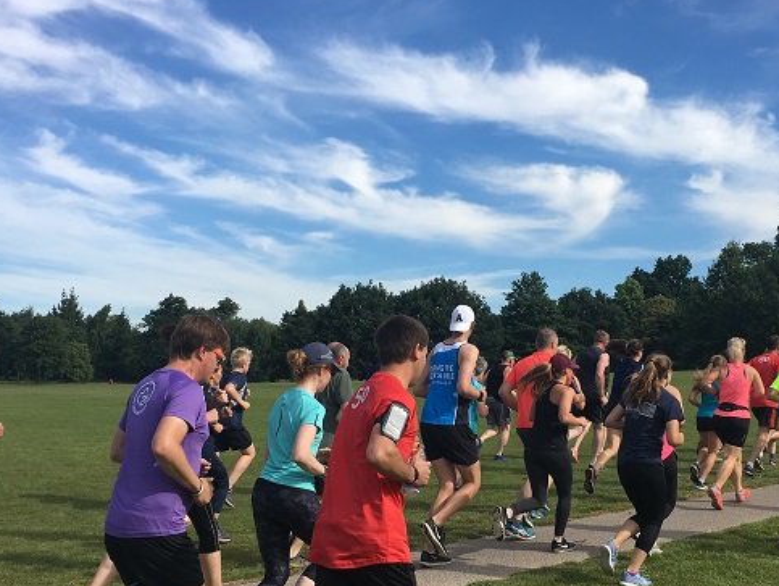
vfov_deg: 30.3
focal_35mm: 48
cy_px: 336
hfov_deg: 39.4
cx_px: 481
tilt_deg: +2.8
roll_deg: -2.8
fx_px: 1081
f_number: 2.2
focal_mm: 4.15
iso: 25
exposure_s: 1/1451
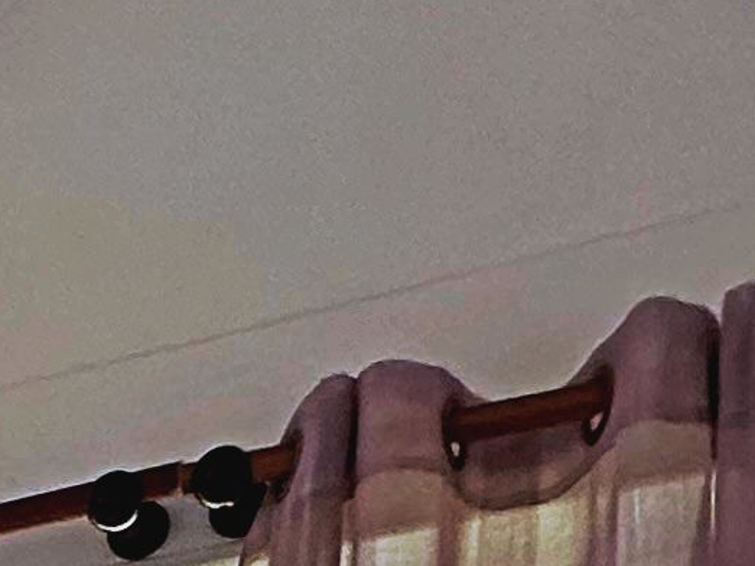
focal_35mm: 108
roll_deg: -1.8
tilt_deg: -0.2
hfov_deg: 13.6
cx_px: -1013
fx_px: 2355
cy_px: 1480
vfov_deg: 10.9
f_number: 2.2
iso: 40
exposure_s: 1/151
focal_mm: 2.22
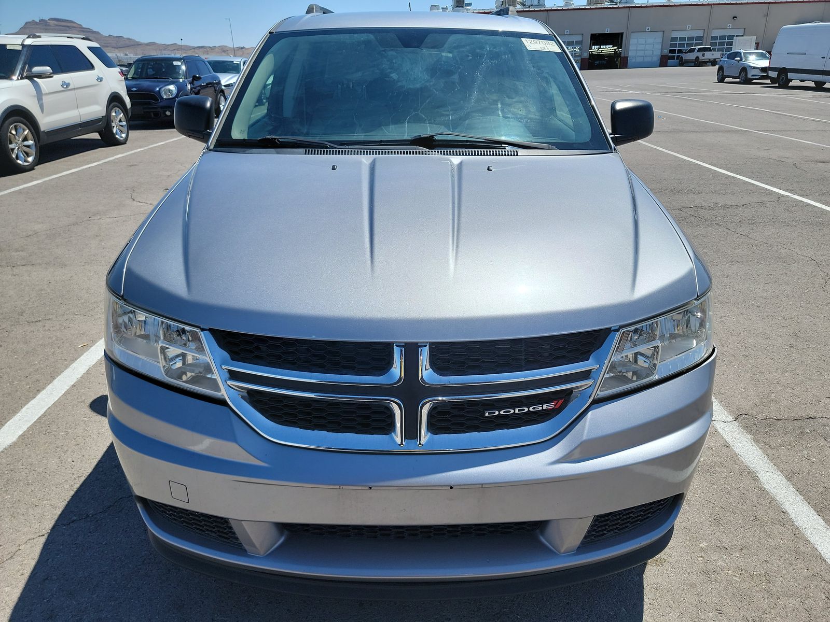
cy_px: 311
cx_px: 415
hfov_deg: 71.6
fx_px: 575
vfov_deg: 56.8
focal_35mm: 24
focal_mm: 6.7
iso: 50
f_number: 1.8
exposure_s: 1/1317
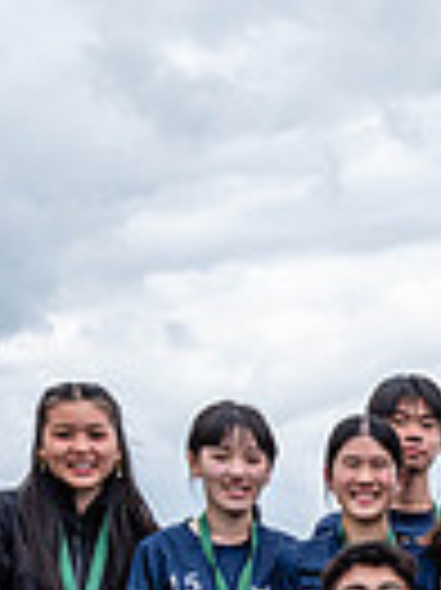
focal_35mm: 119
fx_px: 2025
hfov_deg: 11.4
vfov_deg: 15.6
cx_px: 823
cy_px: 797
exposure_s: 1/320
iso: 180
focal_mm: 24
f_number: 5.6
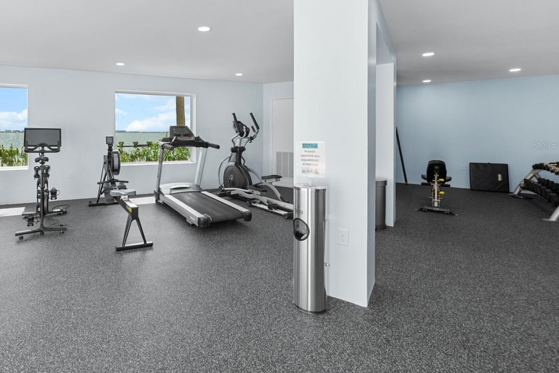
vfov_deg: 66.6
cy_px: 145
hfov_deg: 87.0
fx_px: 280
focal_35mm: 18
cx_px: 189
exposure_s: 1/30
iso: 500
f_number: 8
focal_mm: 13
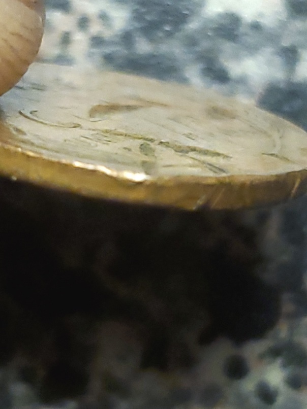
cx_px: 154
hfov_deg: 53.0
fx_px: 308
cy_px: 204
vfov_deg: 67.3
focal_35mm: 26
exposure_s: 1/60.2
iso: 250
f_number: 1.5
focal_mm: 4.3
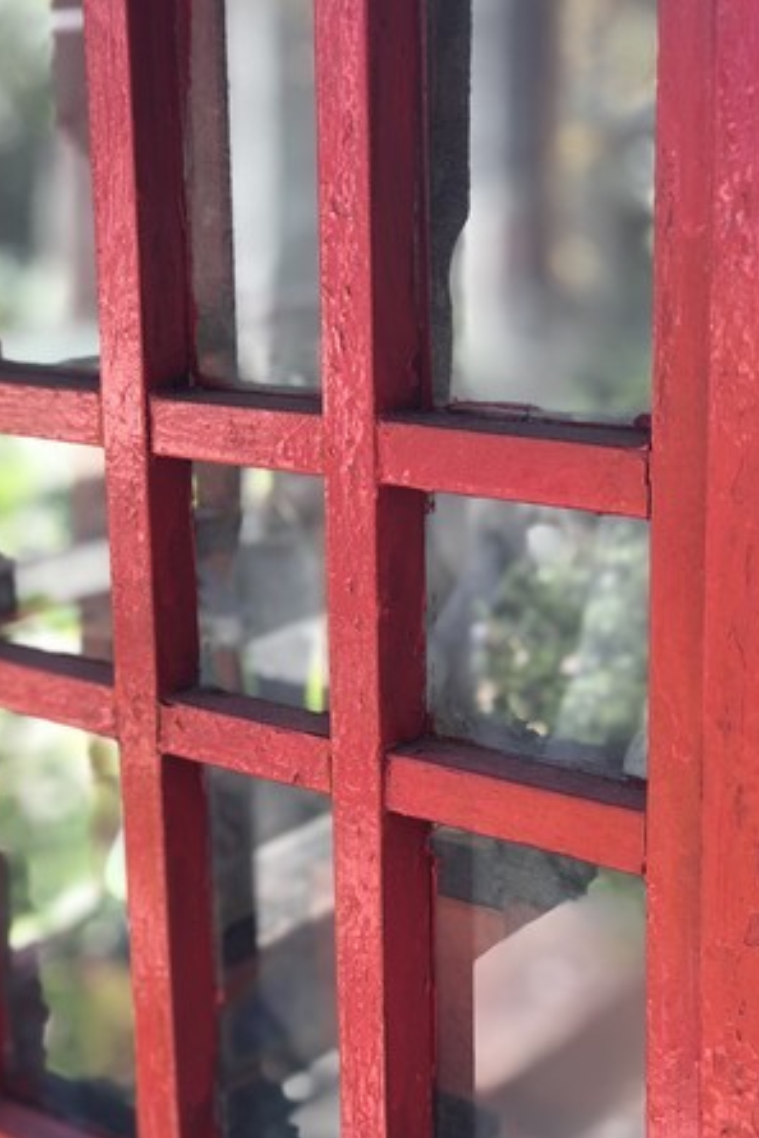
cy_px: 573
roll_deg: -0.1
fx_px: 1896
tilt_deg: -12.6
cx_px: 378
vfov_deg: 33.4
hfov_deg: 22.6
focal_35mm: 60
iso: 20
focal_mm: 6.6
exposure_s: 1/40
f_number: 2.8
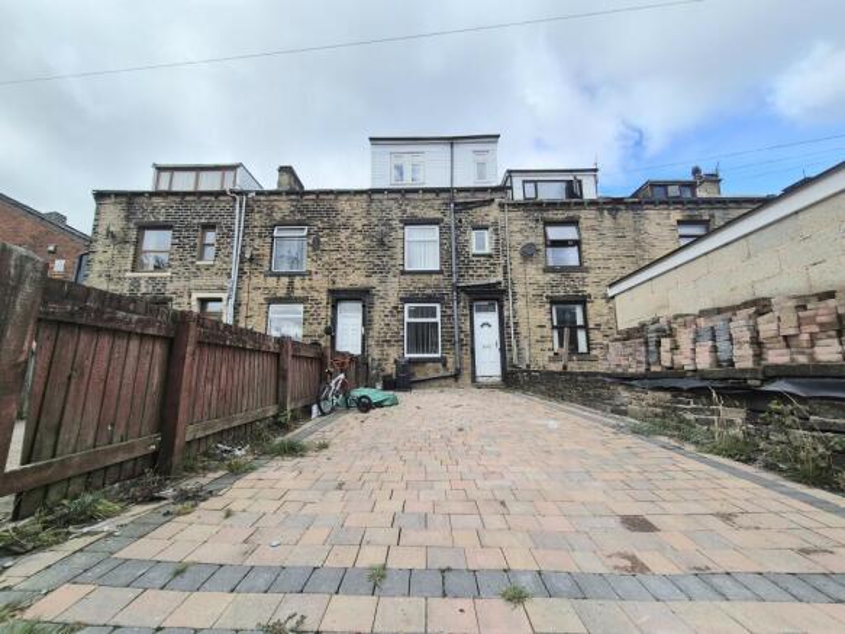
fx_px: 317
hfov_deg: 106.2
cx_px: 422
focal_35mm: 13
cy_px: 317
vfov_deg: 89.9
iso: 50
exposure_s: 1/2000
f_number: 2.2
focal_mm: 2.2
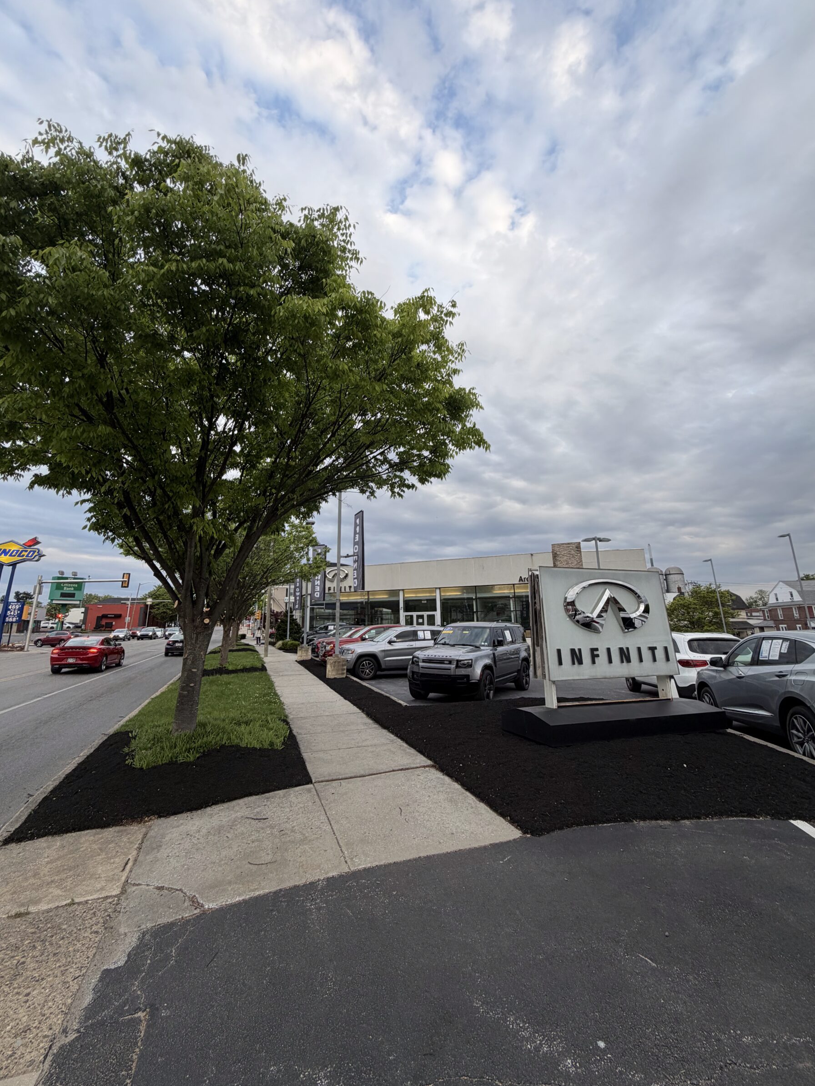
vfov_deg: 98.0
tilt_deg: +15.4
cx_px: 393
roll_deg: +0.3
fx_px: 471
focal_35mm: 15
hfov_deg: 81.7
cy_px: 508
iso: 50
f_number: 2.2
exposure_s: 1/300
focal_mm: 2.22
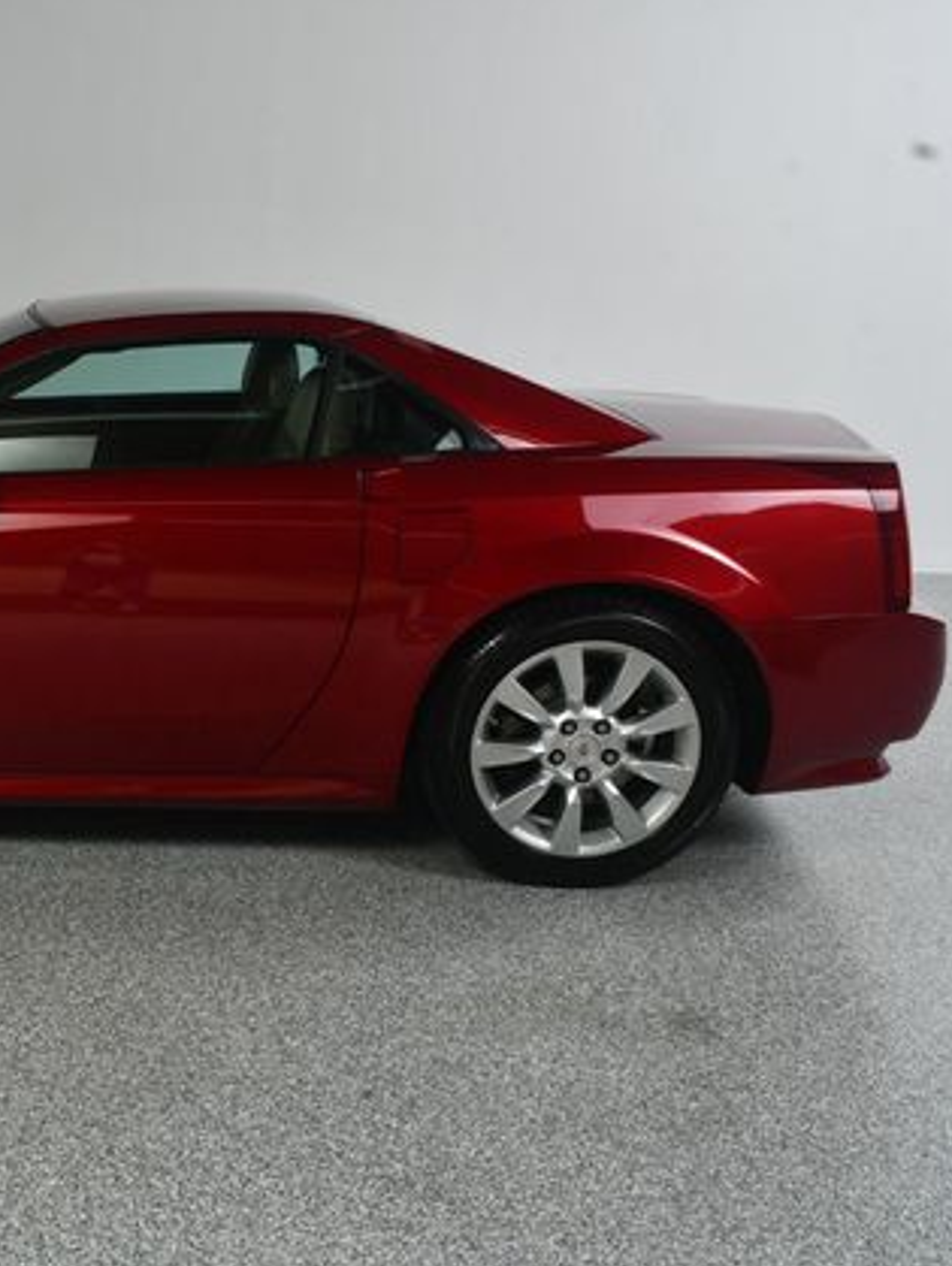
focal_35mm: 44
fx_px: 1611
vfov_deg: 42.9
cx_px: 18
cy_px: 628
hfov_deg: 30.7
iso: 100
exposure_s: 1/160
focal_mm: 20
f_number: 13
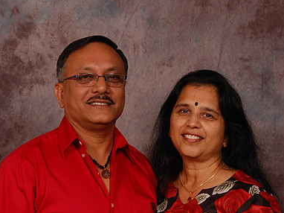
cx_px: 141
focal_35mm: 92
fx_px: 754
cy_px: 200
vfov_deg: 15.8
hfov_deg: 21.3
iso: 400
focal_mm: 42
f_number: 5.6
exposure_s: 1/200
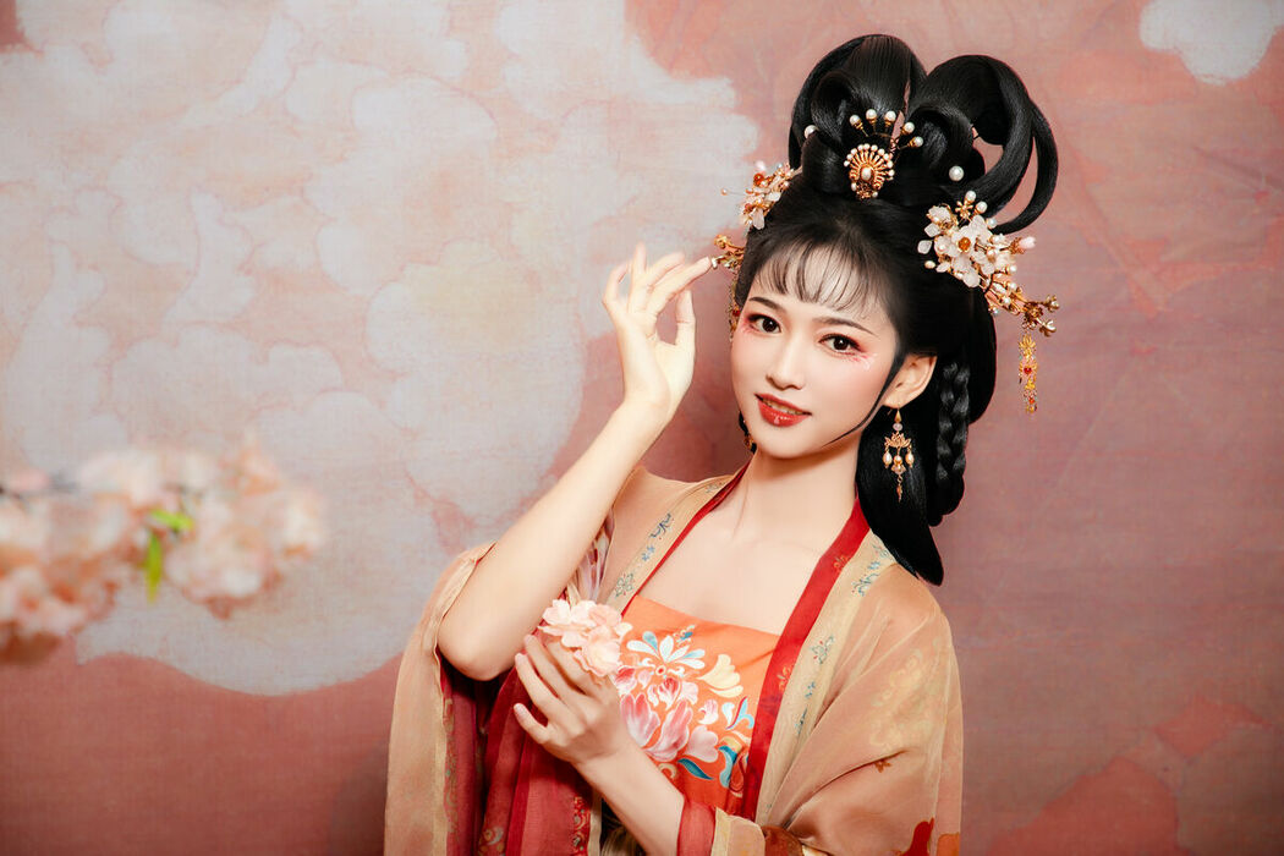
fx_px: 3388
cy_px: 428
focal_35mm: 95
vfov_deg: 14.4
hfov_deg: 21.5
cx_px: 642
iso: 100
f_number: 5
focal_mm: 97
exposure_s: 1/160
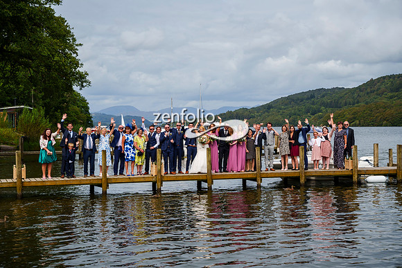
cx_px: 201
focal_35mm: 59
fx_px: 659
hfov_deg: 33.9
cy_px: 134
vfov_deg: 23.0
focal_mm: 59
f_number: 3.5
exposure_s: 1/8000
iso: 400
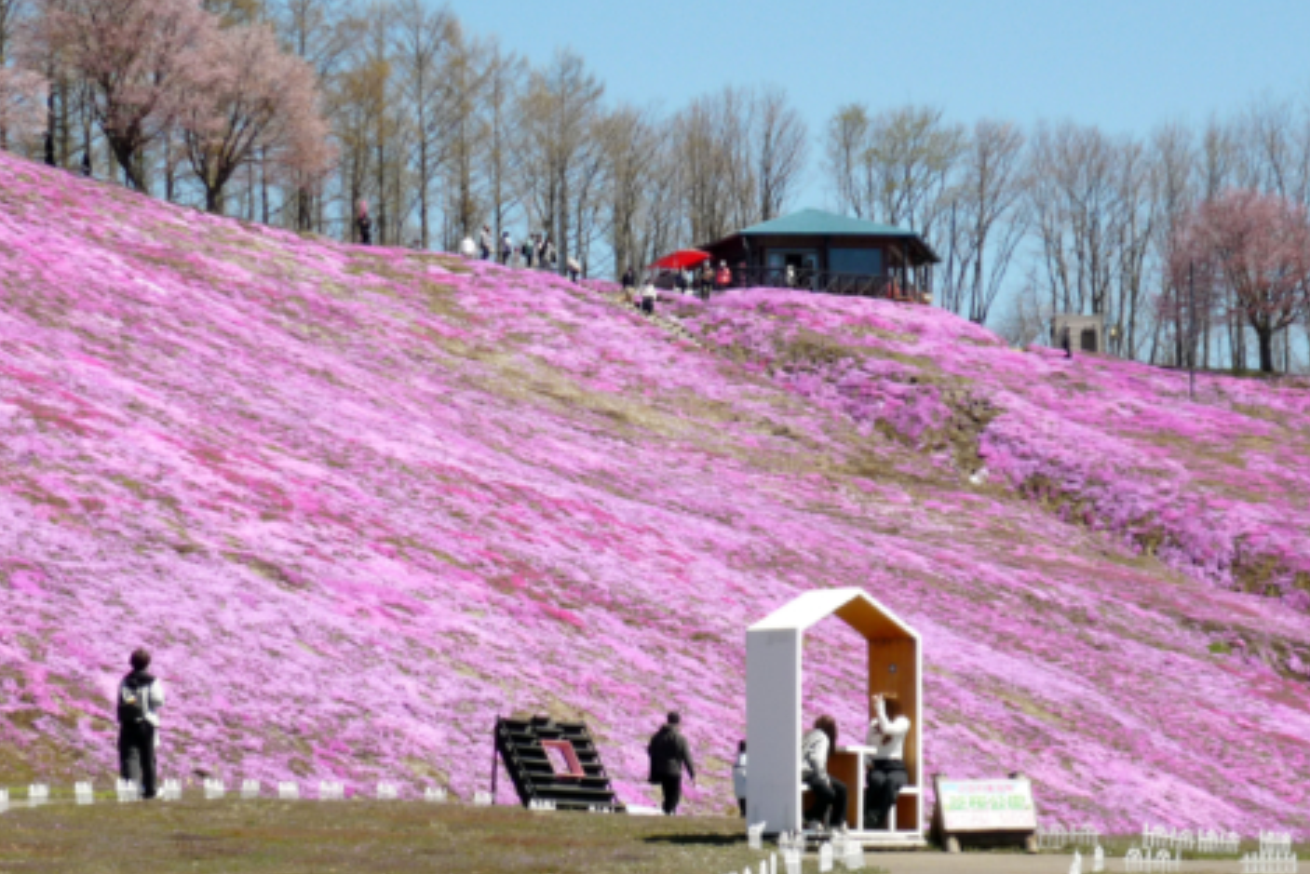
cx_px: 634
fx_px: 4259
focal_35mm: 117
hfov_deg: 17.5
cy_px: 369
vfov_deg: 11.7
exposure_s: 1/400
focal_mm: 14.6
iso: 100
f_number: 4.6
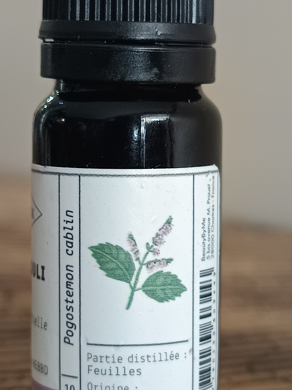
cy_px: 195
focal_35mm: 45
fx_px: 506
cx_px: 138
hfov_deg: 32.2
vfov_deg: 42.1
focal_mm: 5.31
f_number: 1.7
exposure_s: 1/50
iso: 600
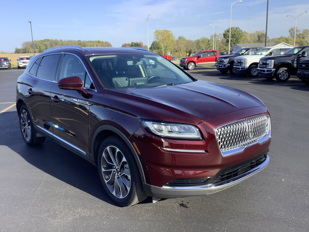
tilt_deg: -15.0
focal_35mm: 31
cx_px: 154
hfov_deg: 58.4
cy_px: 116
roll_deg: +2.3
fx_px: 277
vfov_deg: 45.4
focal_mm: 3.3
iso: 25
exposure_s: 1/509
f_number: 2.4
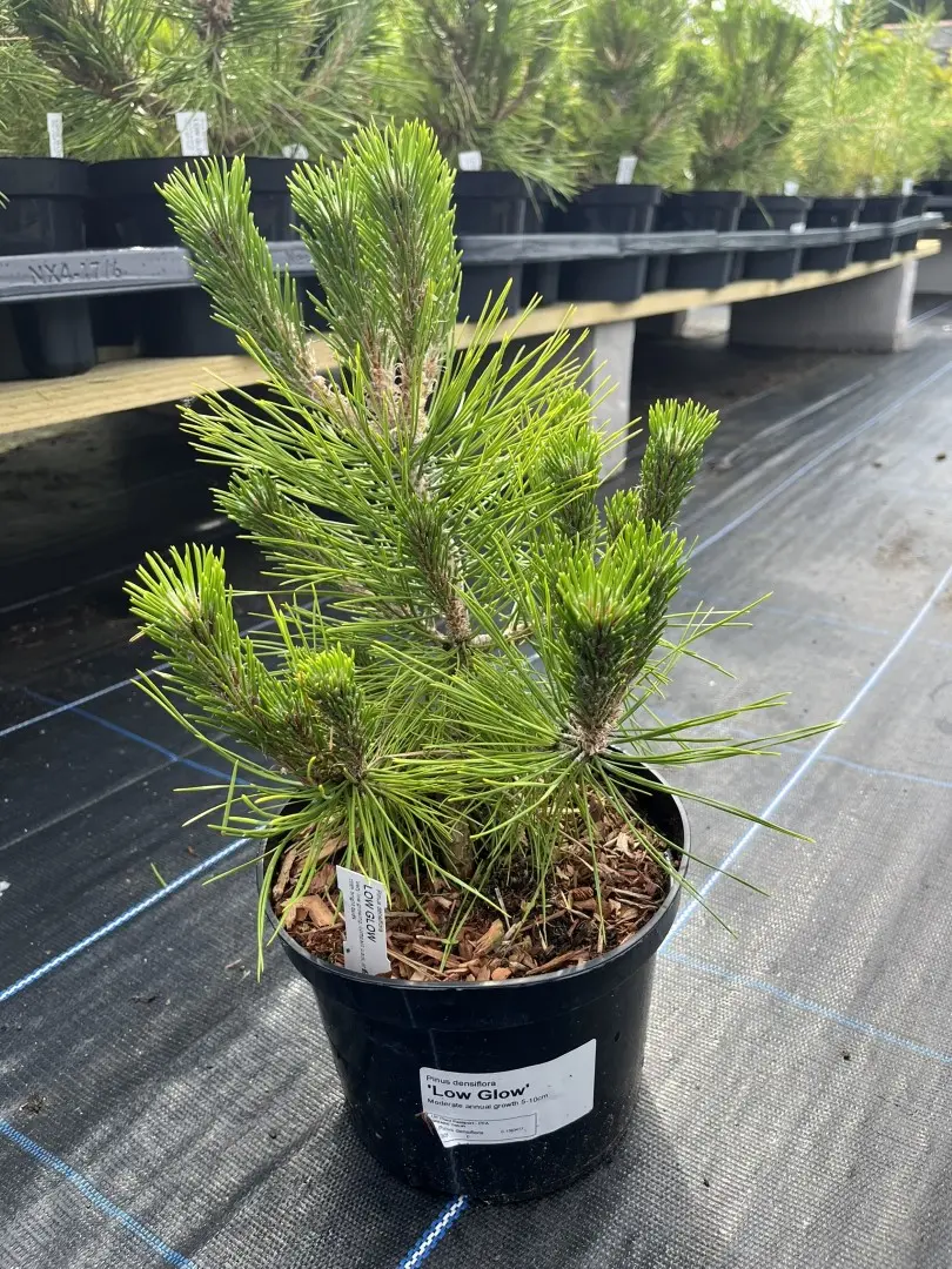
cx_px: 476
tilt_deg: -26.4
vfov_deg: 67.3
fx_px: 953
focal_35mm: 26
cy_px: 634
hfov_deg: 53.1
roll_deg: +1.0
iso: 50
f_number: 1.6
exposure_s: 1/696
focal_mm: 5.1
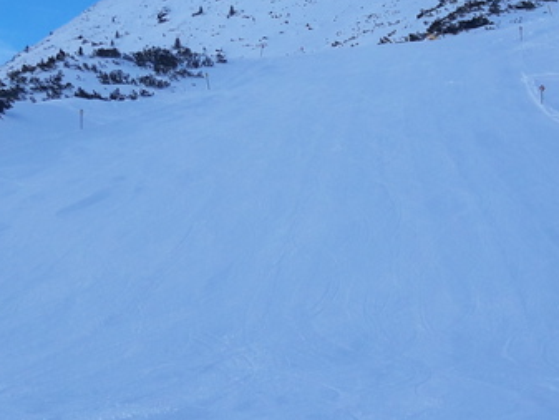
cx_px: 216
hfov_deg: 23.0
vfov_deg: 17.4
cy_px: 196
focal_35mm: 85
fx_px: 1373
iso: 40
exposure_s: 1/1095
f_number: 1.9
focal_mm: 3.7
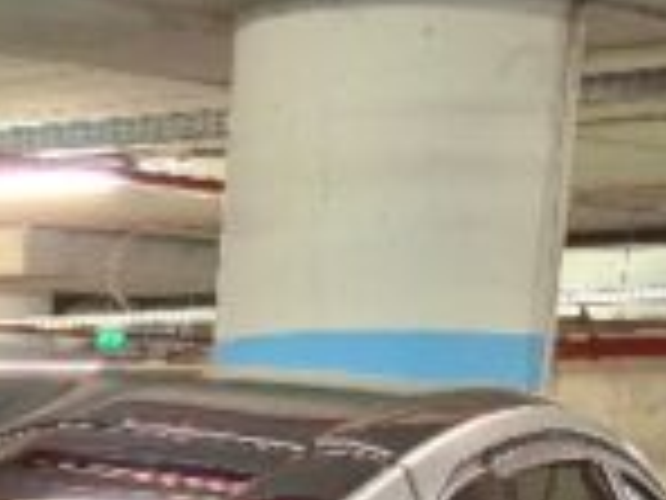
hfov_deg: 11.8
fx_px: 3059
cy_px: 1473
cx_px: -374
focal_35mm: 159
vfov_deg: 8.1
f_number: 1.8
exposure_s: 1/25
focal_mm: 5.4
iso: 800
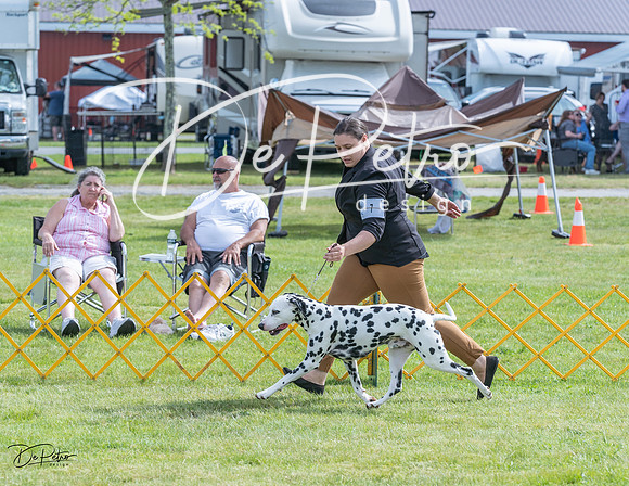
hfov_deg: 12.7
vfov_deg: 9.8
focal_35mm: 154
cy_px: 263
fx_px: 2824
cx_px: 313
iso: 320
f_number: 5.6
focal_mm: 129
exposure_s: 1/1250
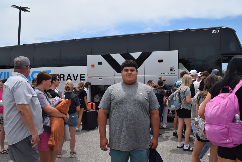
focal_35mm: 30
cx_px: 121
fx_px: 202
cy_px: 81
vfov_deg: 43.6
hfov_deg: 61.9
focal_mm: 20
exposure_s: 1/500
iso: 200
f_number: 11
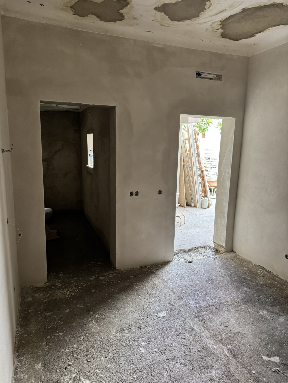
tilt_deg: -9.8
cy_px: 192
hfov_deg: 56.8
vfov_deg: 71.6
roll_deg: -1.1
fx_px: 266
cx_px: 144
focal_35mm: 24
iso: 400
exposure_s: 1/60
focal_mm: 6.76
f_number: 1.78
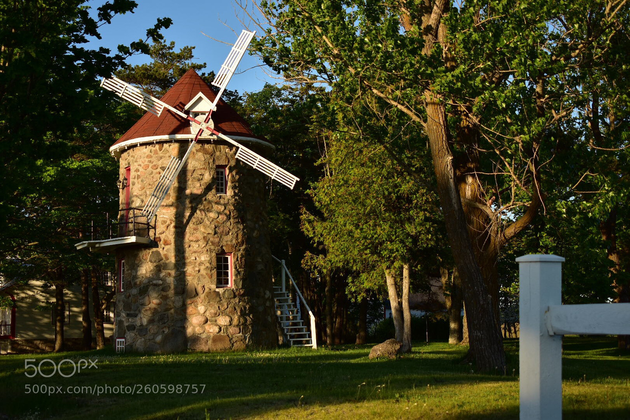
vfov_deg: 19.7
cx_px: 315
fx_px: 1208
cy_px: 210
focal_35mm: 69
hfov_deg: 29.2
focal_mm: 46
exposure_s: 1/500
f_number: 5.3
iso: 160
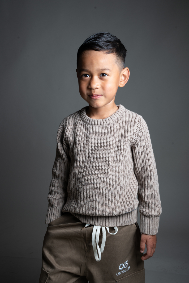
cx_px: 94
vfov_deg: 44.1
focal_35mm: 44
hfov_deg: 30.3
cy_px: 142
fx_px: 350
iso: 200
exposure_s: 1/125
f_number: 11
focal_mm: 44.4
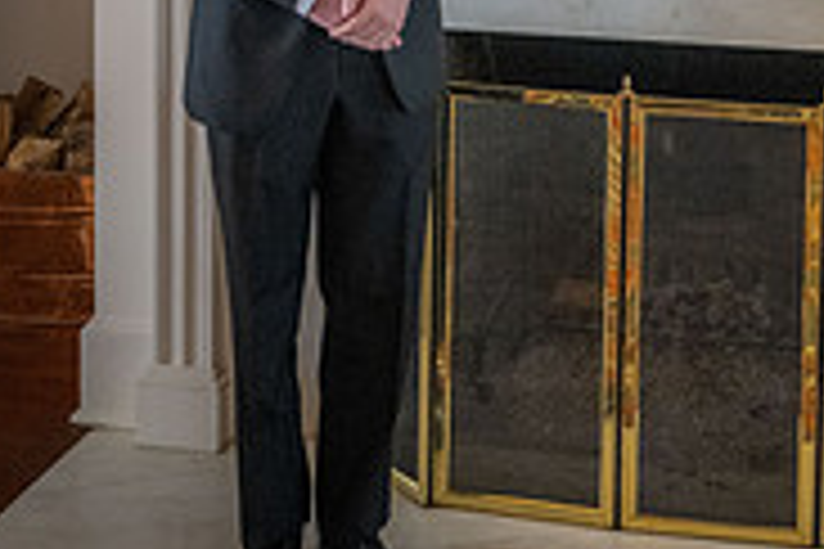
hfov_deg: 28.3
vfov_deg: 17.5
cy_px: -266
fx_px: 1602
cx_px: 648
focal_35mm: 70
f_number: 4.5
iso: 7200
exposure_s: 1/160
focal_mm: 28.5
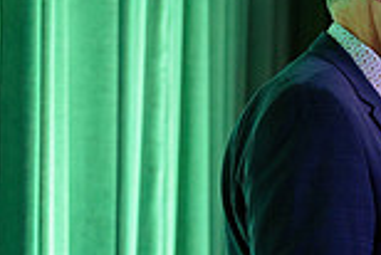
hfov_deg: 8.7
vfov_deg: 6.1
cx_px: 666
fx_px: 2405
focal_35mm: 227
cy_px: 207
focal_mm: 59
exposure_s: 1/100
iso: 800
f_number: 2.8
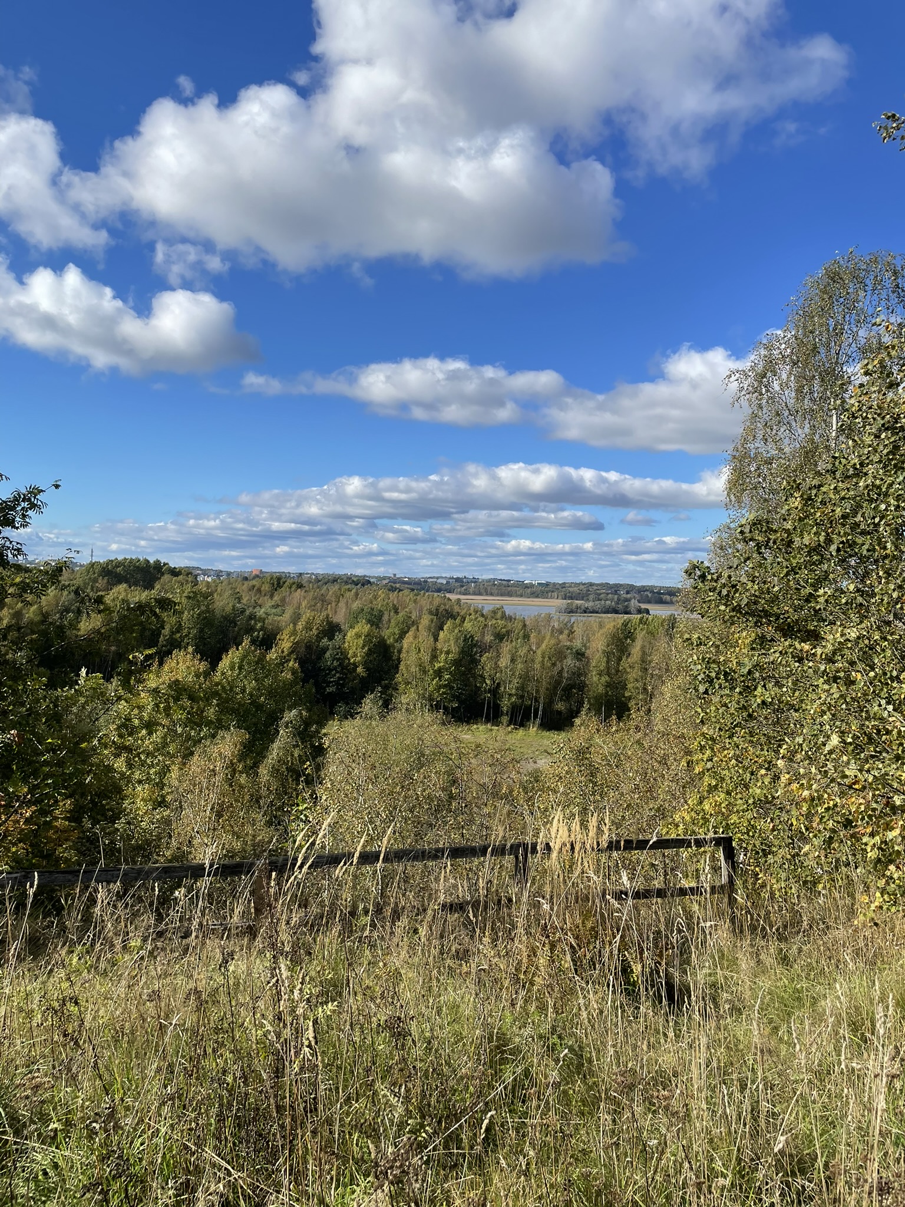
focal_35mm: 26
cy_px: 604
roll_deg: -2.7
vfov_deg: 67.3
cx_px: 452
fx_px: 906
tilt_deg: -1.3
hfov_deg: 53.1
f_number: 1.6
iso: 32
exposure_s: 1/3300
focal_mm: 4.2
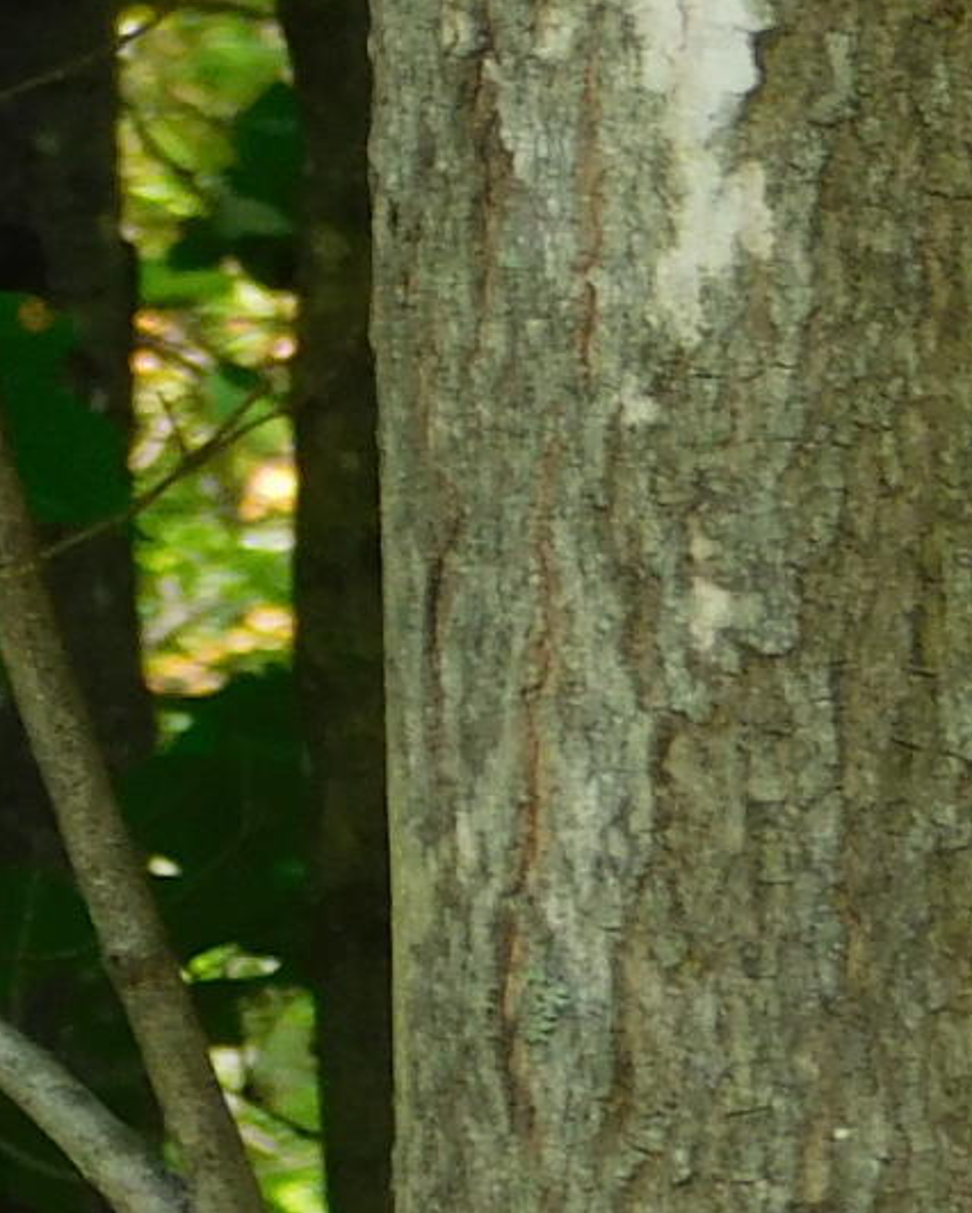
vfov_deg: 2.1
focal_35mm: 935
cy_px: -634
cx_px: 593
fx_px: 33603
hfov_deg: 1.7
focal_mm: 30.1
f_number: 5.3
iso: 125
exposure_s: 1/80
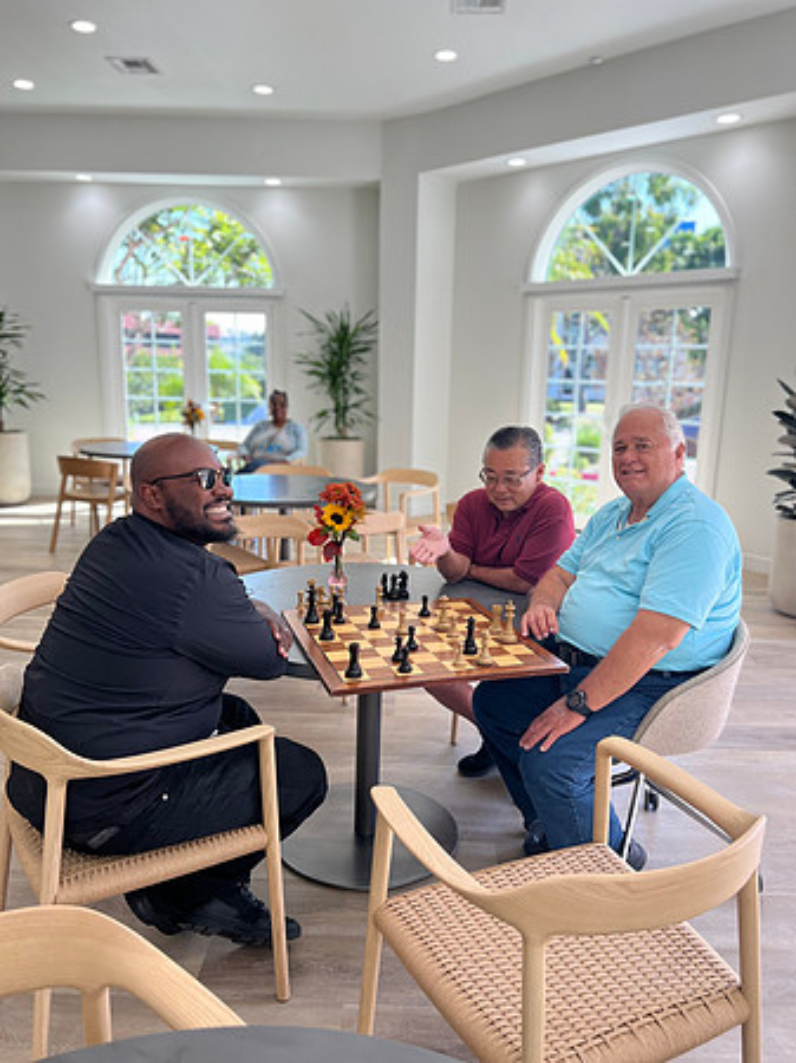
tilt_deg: -10.6
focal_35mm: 26
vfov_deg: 67.3
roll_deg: -0.8
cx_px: 398
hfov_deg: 53.0
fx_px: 798
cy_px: 532
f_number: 1.5
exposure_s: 1/250
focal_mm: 5.7
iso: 40
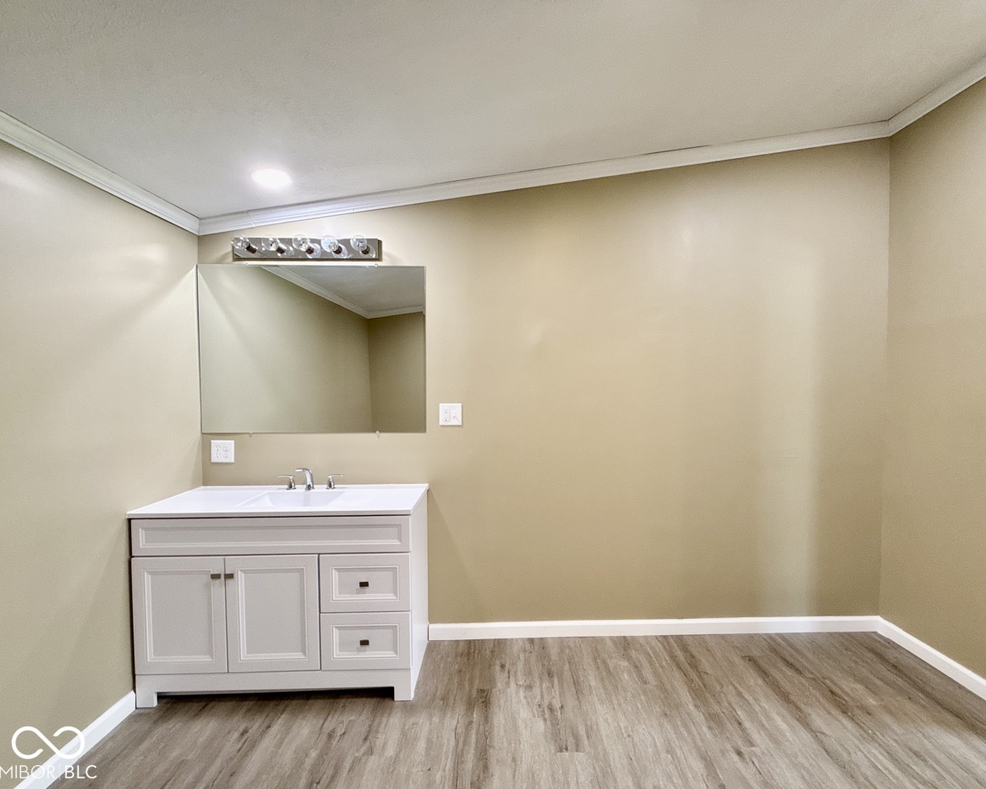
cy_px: 396
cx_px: 514
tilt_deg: -0.7
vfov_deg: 84.0
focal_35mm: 15
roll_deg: -0.1
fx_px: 438
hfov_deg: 96.7
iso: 200
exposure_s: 1/60
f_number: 2.2
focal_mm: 2.22
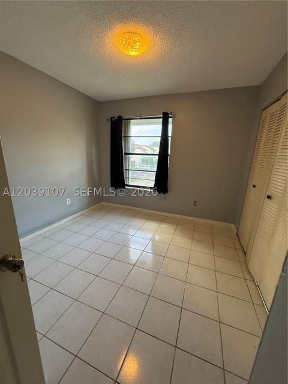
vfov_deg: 102.1
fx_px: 155
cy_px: 192
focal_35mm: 14
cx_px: 144
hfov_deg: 85.7
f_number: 2.2
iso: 200
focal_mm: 2.22
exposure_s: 1/120
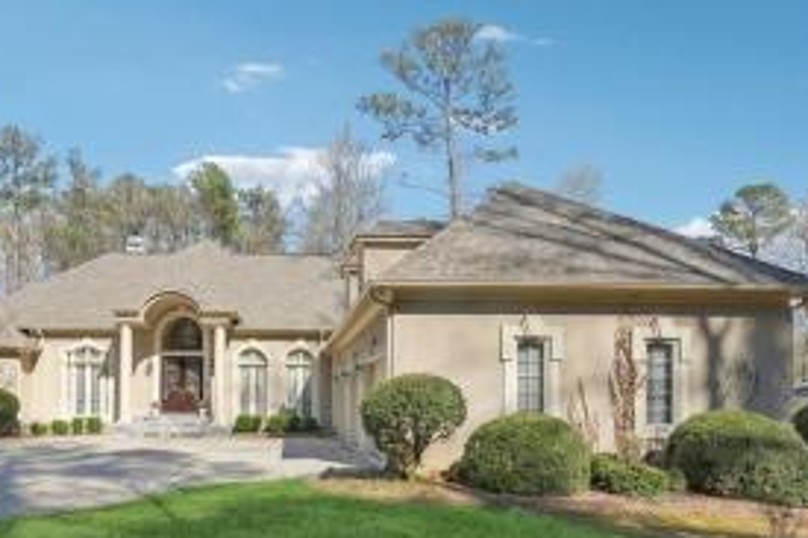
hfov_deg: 74.4
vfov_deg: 52.9
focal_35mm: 23
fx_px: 516
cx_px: 289
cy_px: 394
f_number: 8
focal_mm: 14
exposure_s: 1/125
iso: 100
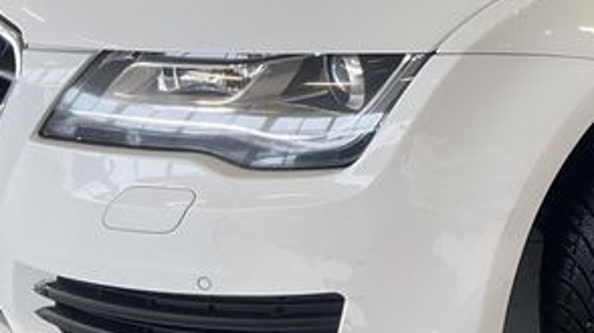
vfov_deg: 13.7
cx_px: 772
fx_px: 1354
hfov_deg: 22.2
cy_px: -46
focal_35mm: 86
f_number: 1.8
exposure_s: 1/100
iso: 40
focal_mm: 3
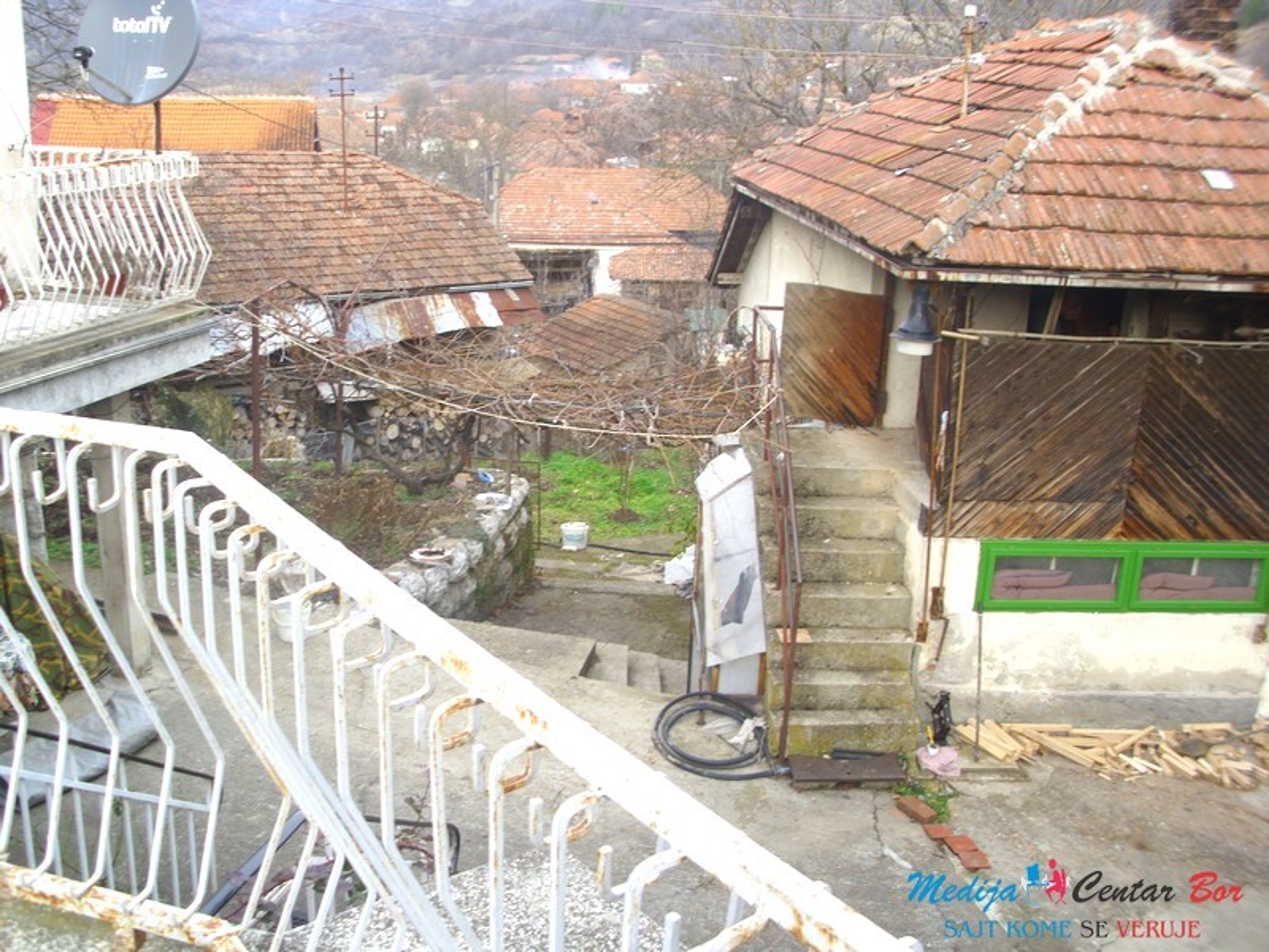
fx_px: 1283
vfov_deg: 40.7
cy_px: 476
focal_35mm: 35
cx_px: 634
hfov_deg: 52.6
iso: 50
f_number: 3
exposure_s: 1/112
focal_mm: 6.2
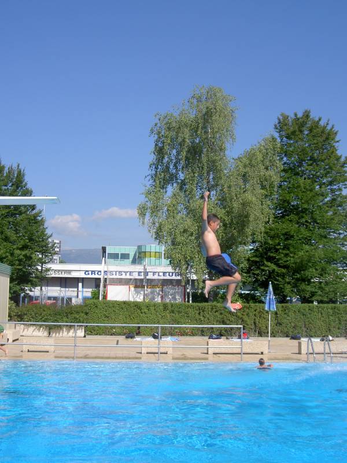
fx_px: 588
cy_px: 232
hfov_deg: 32.9
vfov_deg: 42.9
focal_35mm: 44
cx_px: 174
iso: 100
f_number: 4.9
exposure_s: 1/500
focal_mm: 9
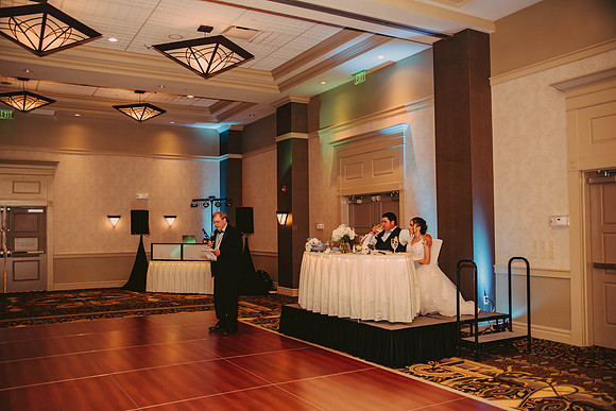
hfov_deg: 58.7
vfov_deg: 41.1
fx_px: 548
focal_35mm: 32
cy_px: 206
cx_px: 308
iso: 500
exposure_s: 1/60
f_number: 2.8
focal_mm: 32
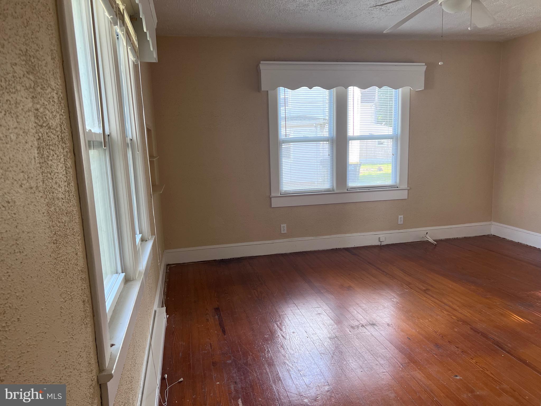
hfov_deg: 67.3
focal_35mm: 26
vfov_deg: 53.1
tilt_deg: -9.3
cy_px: 203
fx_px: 406
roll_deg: +2.1
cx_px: 270
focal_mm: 5.7
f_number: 1.5
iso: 100
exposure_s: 1/121
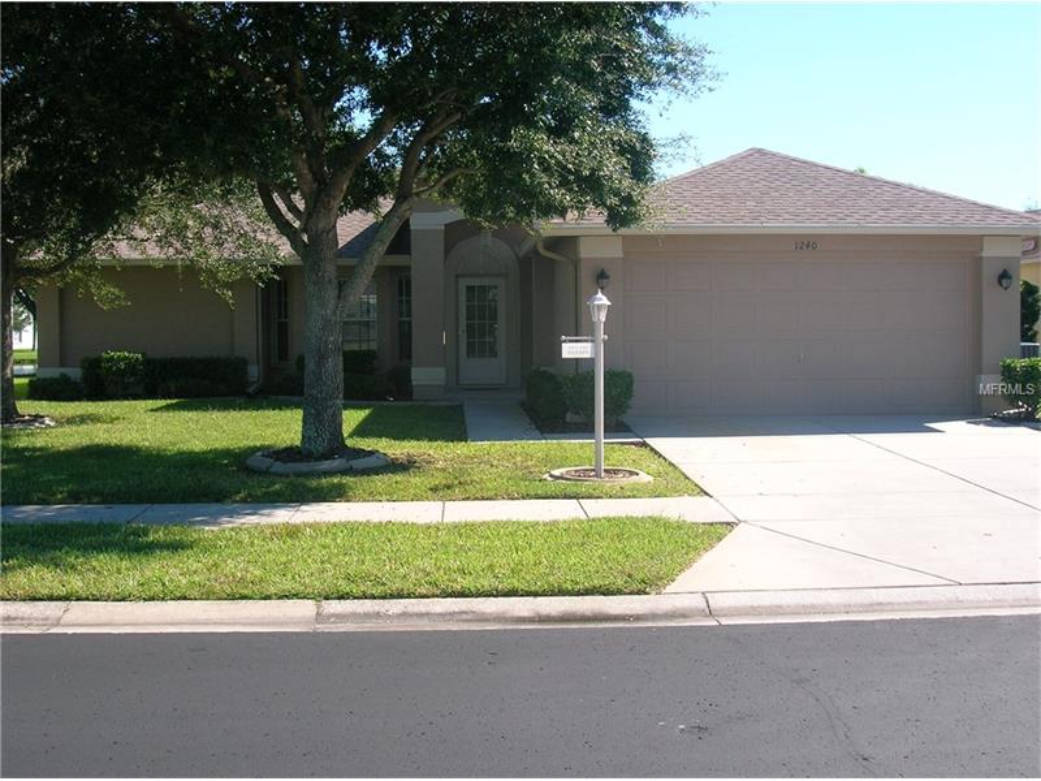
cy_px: 390
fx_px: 1263
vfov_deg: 34.3
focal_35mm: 42
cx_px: 520
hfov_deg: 44.8
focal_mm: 7
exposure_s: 1/160
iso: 50
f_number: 5.2
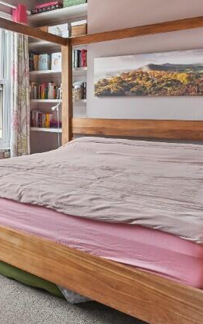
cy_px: 105
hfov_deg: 33.6
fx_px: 309
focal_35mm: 35
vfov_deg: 54.0
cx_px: 5
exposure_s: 1/1.67
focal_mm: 14
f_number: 8
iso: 400
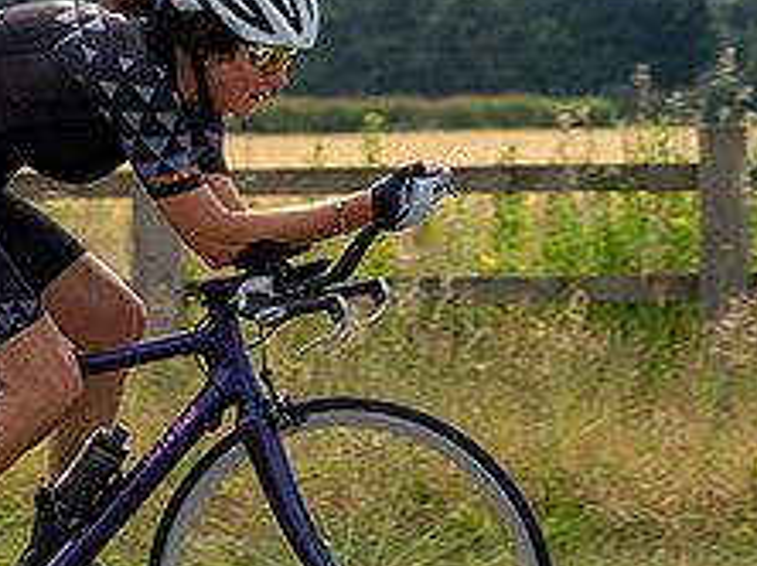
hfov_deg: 6.8
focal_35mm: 292
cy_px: 101
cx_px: 51
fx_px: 6379
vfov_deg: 5.1
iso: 160
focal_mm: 97
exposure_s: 1/800
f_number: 5
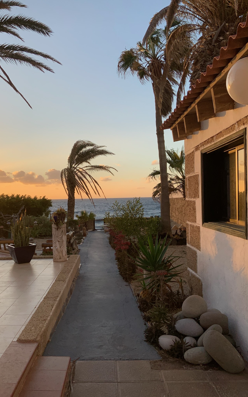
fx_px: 335
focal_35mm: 31
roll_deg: +1.8
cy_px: 200
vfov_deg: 61.2
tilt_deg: -0.2
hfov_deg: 40.4
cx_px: 99
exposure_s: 1/556
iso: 16
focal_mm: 3
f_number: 1.8
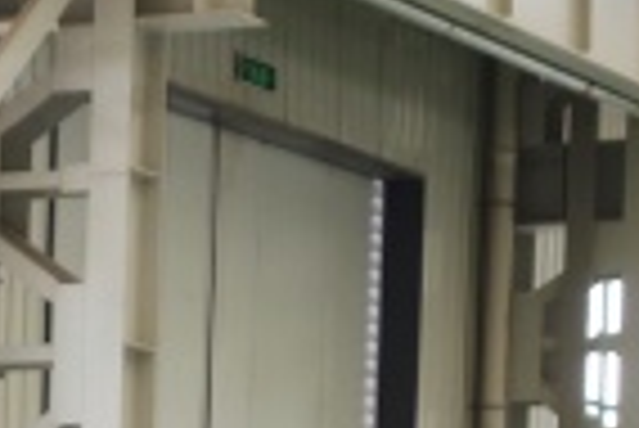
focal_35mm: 265
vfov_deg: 5.0
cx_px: -392
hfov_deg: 7.6
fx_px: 4708
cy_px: 1070
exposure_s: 1/50
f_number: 3.2
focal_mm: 17.6
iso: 125
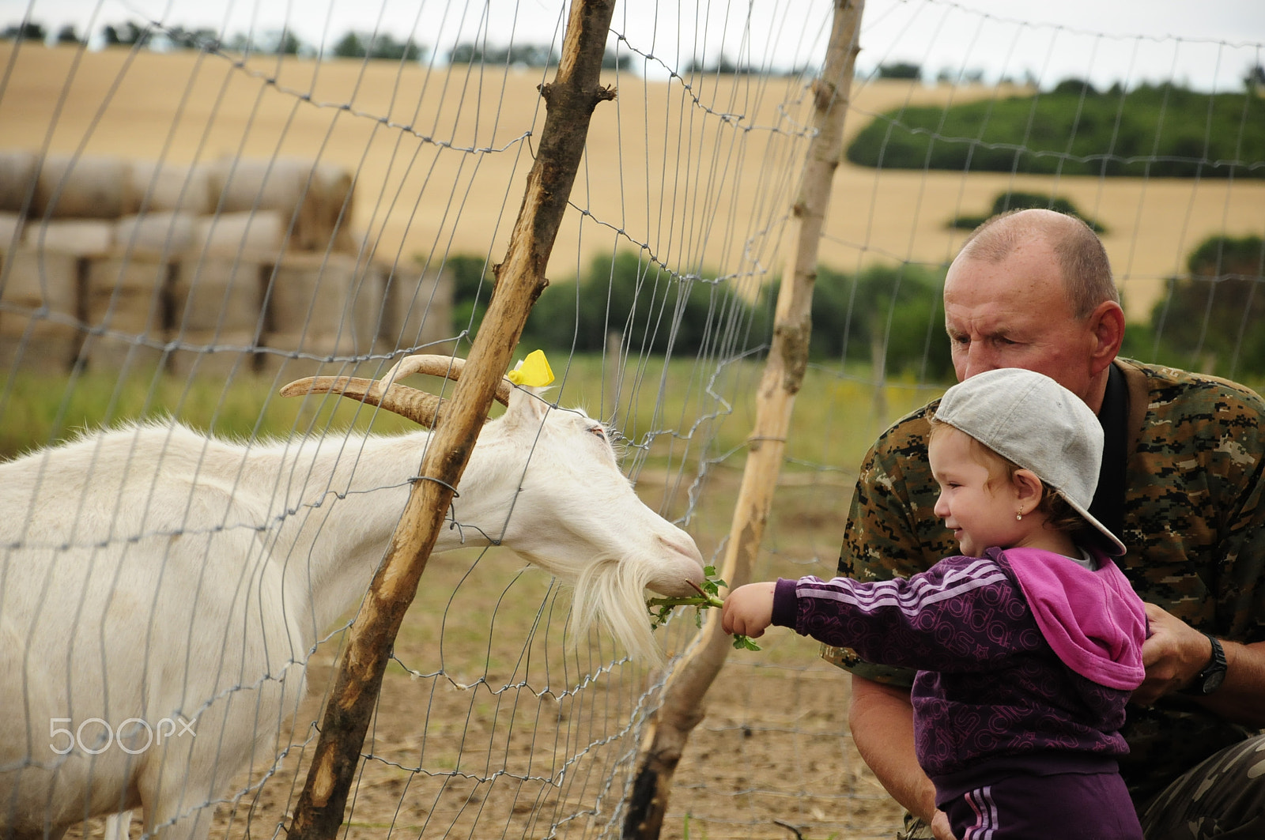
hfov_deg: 13.1
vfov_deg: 8.7
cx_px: 632
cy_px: 420
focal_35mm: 158
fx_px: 5528
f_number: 5.6
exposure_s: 1/800
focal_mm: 105
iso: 800
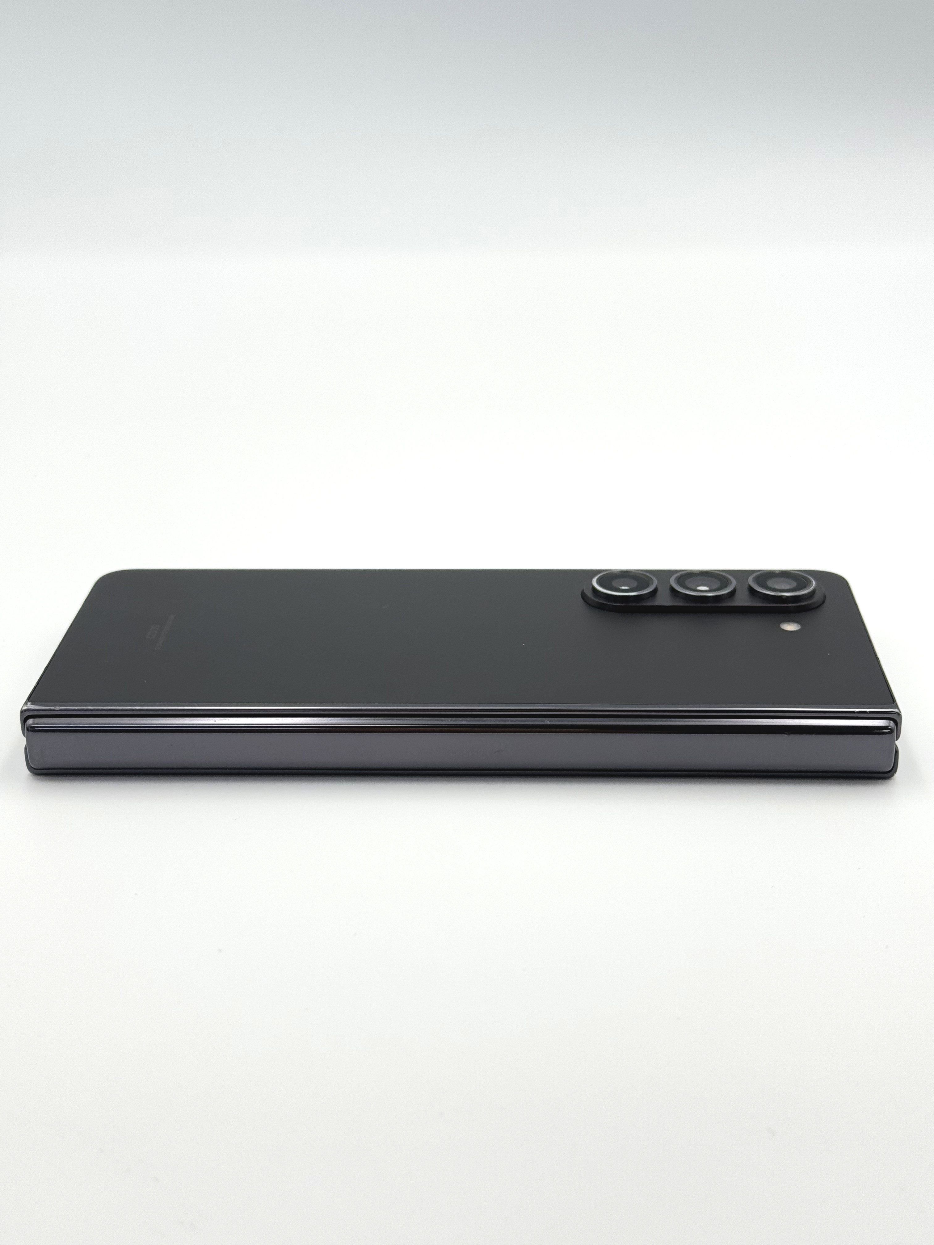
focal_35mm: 48
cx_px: 467
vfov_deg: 39.7
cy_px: 622
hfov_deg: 30.3
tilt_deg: -25.4
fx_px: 1727
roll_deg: +0.2
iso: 64
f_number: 1.78
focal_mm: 6.76
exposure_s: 1/394
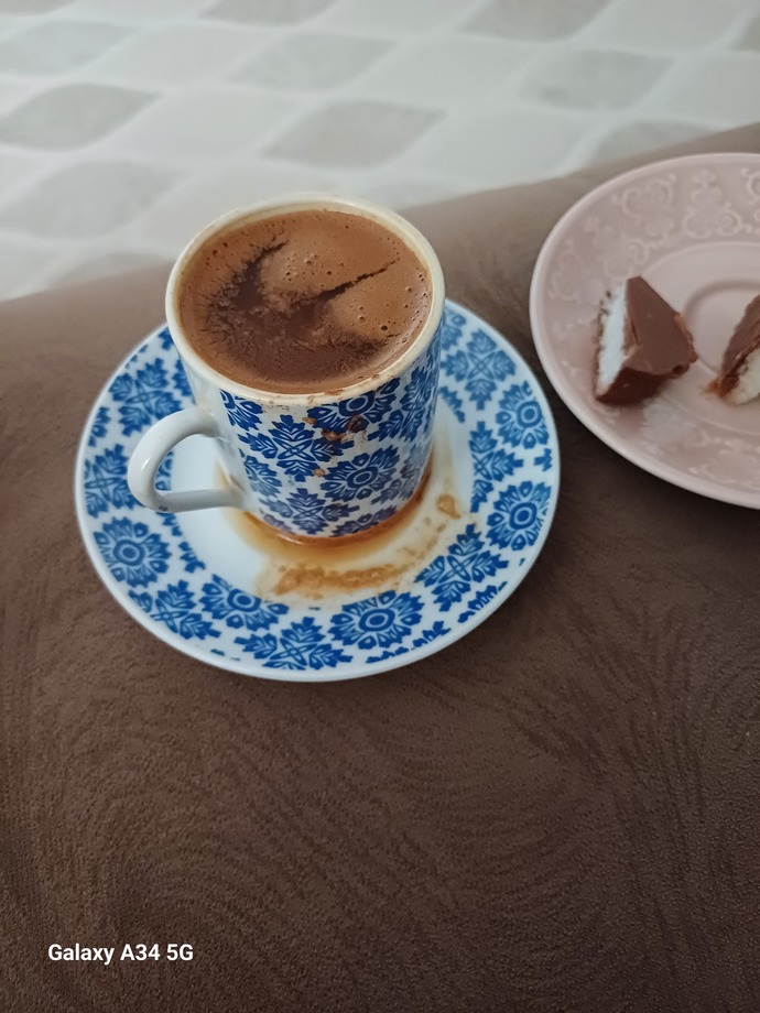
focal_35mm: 25
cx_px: 380
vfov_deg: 69.4
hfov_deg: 54.9
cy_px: 506
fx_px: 732
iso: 1600
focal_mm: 4.65
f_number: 1.8
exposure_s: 1/20
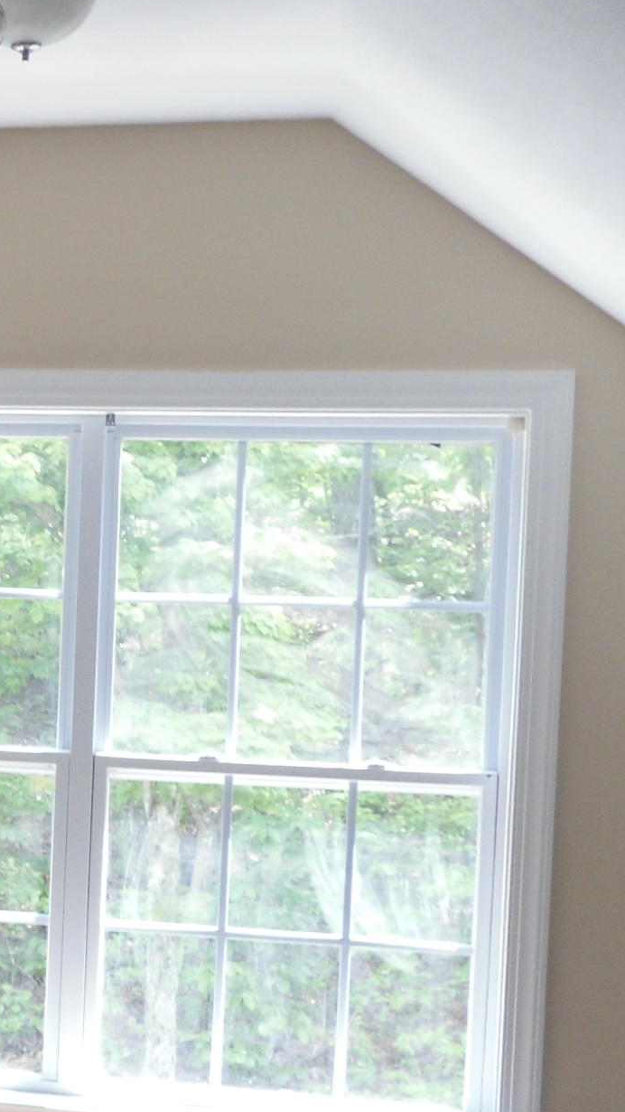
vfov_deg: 22.7
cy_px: 821
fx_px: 2740
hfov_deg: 11.5
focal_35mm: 93
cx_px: -693
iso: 100
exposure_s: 1/45
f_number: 3.5
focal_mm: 6.3
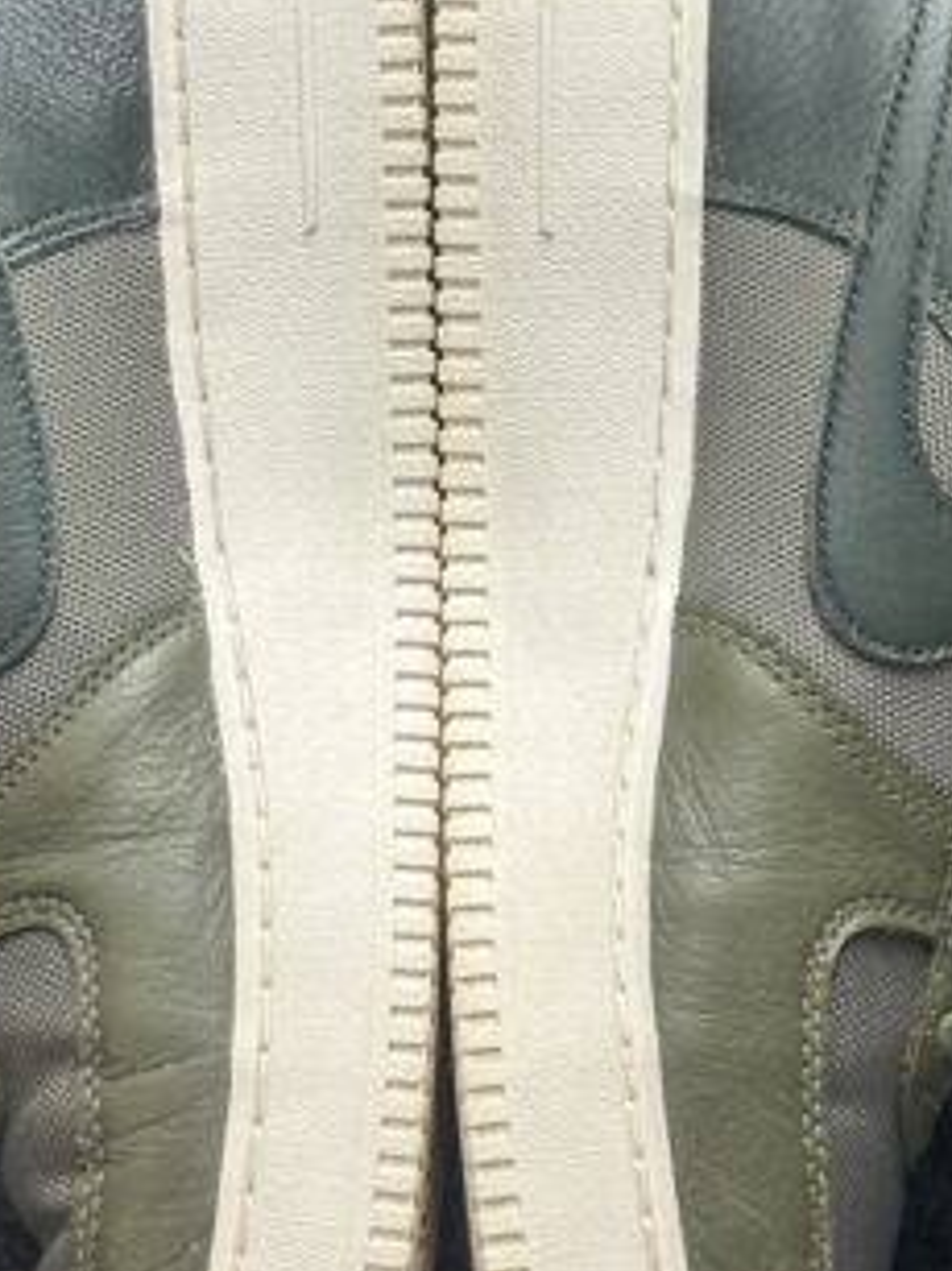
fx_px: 4587
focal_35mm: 125
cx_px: 451
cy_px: 673
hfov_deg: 11.8
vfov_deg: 15.8
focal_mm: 6.86
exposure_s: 1/33
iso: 200
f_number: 1.78
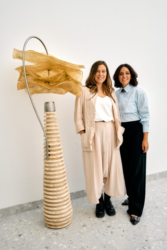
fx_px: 227
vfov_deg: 57.8
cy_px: 125
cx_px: 84
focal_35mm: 33
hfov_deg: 40.4
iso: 100
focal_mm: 32.6
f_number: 7.1
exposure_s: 1/160
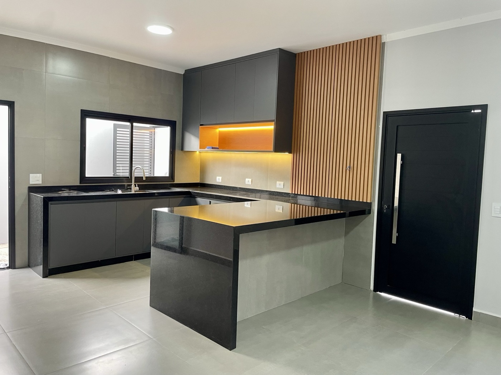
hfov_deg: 67.3
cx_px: 250
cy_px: 188
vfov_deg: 53.1
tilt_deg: -3.6
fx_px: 376
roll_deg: -2.0
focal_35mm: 26
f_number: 1.6
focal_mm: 4.2
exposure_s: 1/79
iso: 125
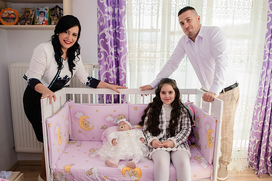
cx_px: 148
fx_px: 240
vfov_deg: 41.3
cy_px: 95
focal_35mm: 32
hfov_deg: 59.0
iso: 800
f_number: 3.5
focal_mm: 24
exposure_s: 1/250
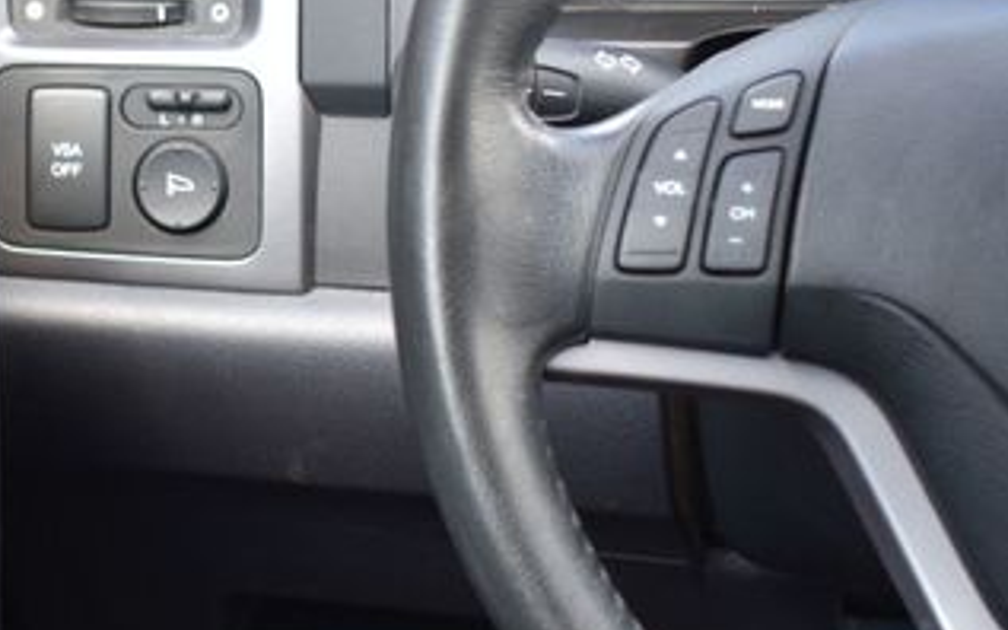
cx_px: 114
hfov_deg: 19.5
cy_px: 436
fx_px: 2884
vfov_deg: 12.4
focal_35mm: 105
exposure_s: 1/60
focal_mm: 34
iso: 360
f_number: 4.5
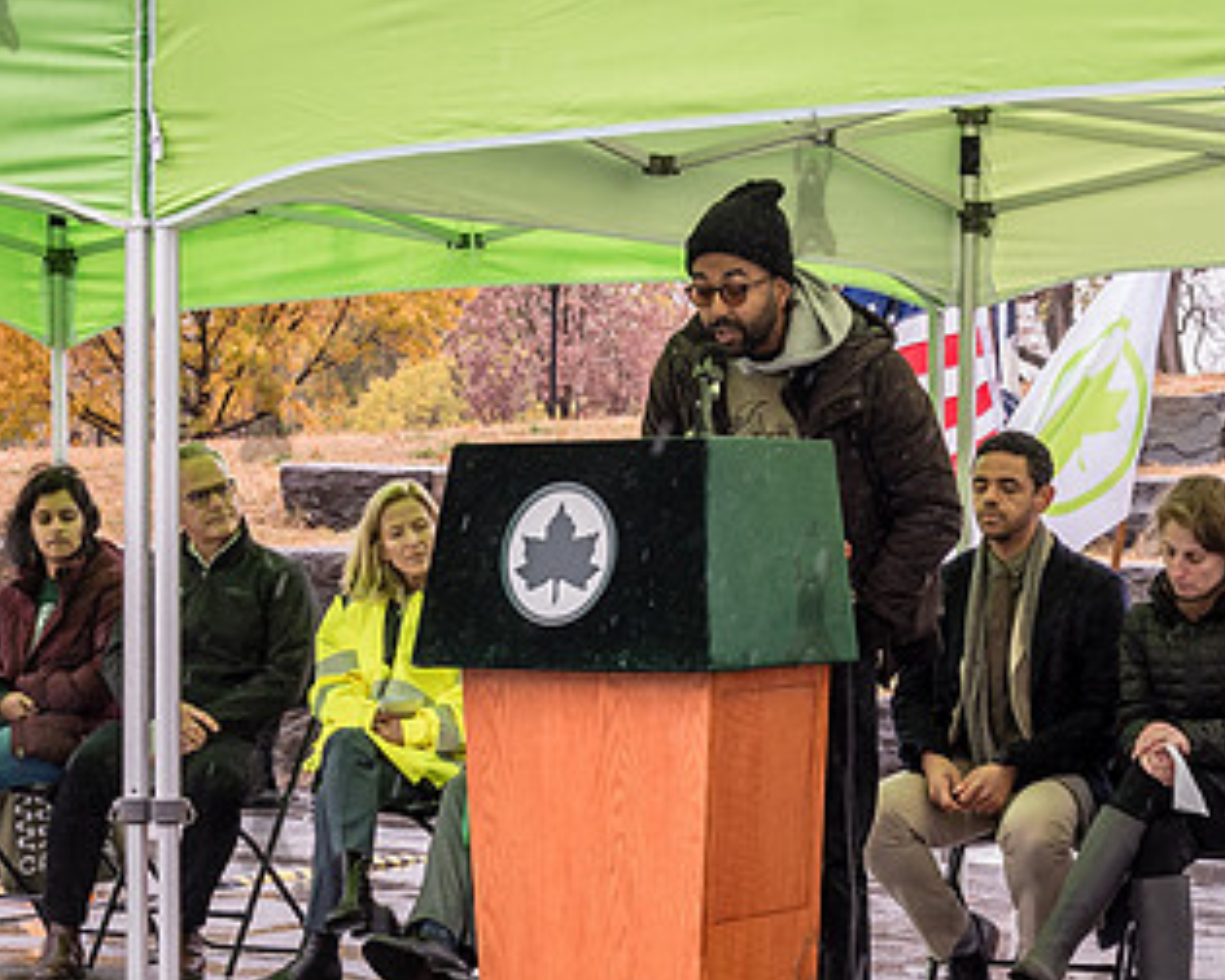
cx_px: 744
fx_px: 3335
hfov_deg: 20.8
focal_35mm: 92
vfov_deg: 16.7
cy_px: 482
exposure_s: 1/400
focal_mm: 38
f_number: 5.6
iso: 640
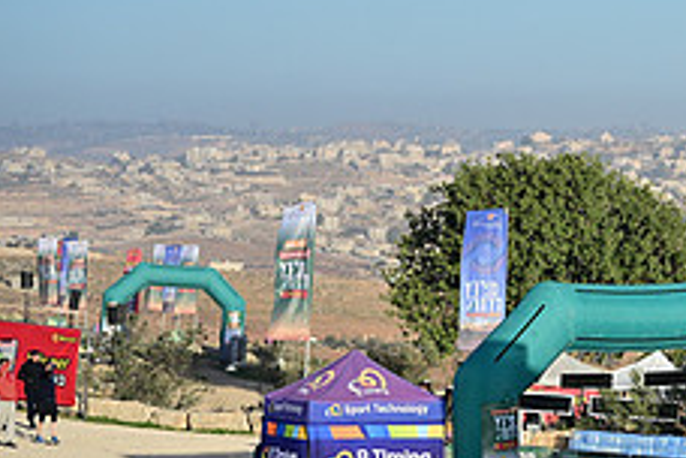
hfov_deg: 9.5
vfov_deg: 6.4
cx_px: 858
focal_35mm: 214
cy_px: 155
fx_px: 4078
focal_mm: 84
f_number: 2.7
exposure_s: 1/3200
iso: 140
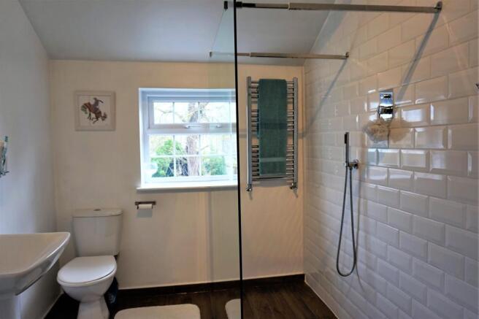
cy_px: 160
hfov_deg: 73.8
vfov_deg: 53.1
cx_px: 240
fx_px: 319
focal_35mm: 24
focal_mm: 16
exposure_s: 1/160
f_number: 4
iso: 200
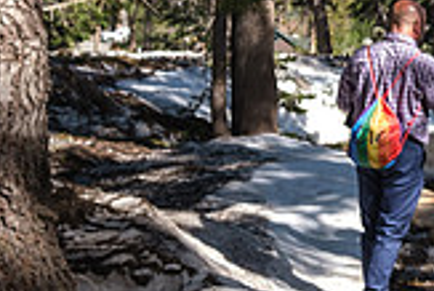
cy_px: 7
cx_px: 706
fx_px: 1158
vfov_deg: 14.1
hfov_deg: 18.2
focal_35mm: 96
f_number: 3.6
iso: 250
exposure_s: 1/680
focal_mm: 18
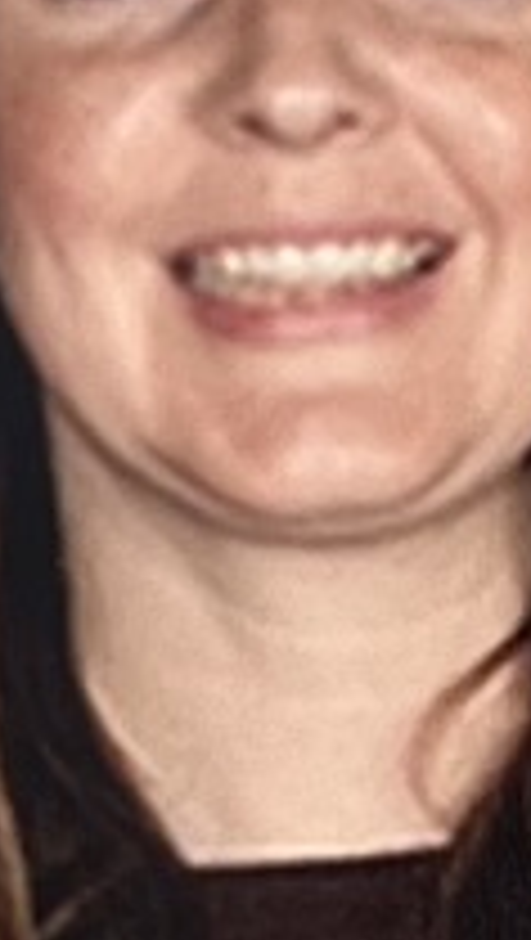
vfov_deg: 31.0
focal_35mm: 65
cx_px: 320
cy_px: 112
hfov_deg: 18.6
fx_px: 1622
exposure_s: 1/121
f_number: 1.5
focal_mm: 5.7
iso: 50
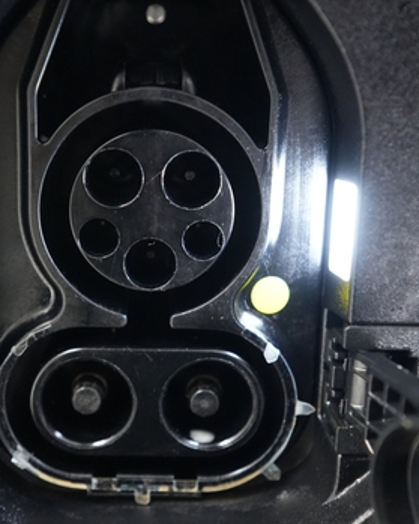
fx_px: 667
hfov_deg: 34.8
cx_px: 165
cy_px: 236
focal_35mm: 43
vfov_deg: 42.9
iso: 8000
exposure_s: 1/60
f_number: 2.8
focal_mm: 25
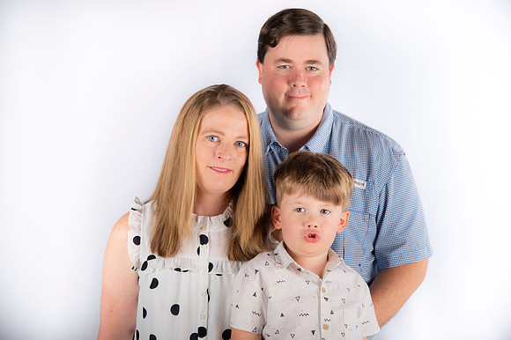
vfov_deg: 17.5
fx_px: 1106
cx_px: 256
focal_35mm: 78
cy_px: 170
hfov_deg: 26.0
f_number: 5
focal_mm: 78
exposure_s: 1/200
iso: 100
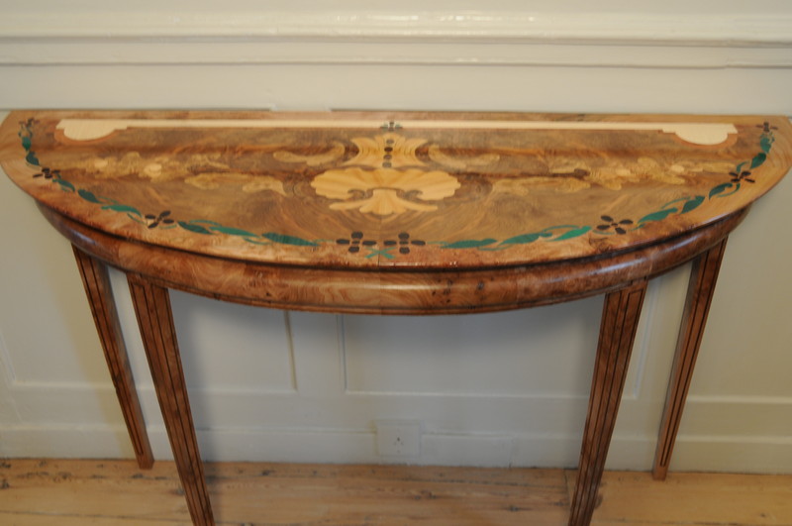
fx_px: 791
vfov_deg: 36.8
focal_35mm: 36
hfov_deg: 53.2
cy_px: 263
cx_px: 396
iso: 200
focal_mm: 24
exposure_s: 1/6
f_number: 3.8
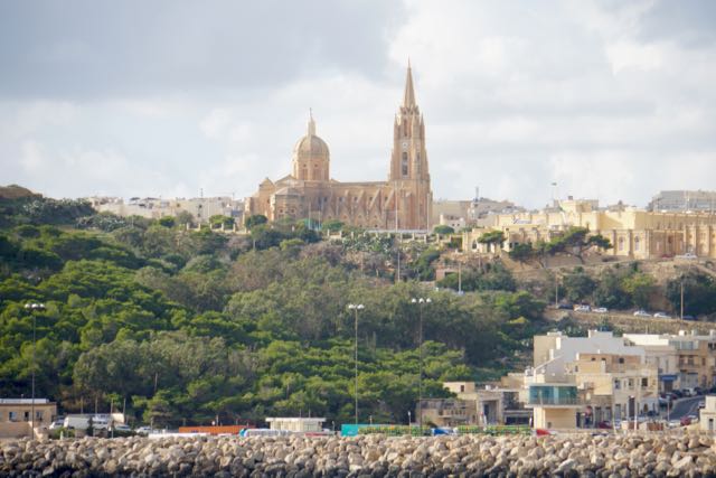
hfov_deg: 8.0
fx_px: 5132
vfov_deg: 5.3
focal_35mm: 258
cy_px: 239
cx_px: 358
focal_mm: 172
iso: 125
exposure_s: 1/320
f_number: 6.3
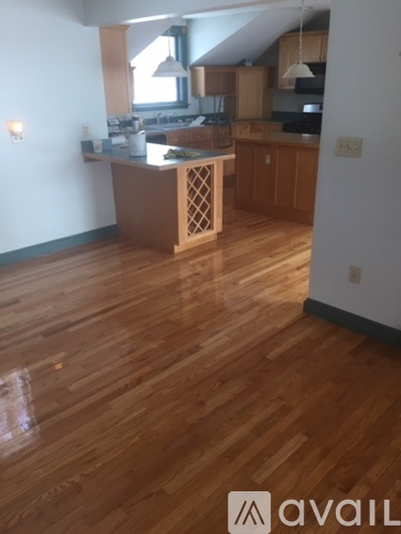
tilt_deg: -20.3
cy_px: 267
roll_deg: +1.1
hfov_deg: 48.2
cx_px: 200
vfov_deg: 61.7
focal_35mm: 29
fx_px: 448
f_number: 2.2
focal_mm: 4.15
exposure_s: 1/30
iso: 32
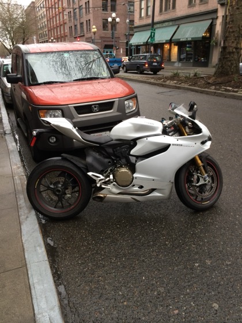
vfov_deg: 60.0
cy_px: 162
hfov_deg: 46.8
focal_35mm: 30
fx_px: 280
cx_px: 121
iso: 40
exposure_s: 1/40
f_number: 2.2
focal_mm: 4.12
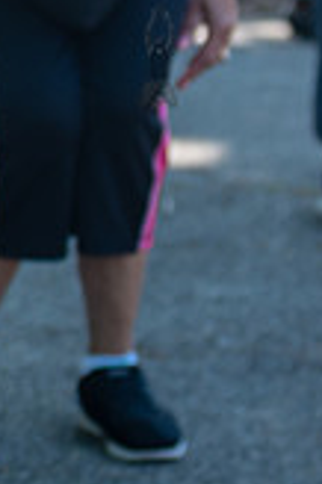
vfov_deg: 5.9
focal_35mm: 351
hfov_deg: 3.9
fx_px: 4719
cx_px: -342
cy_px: 9
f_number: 3.5
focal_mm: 80
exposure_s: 1/160
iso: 200
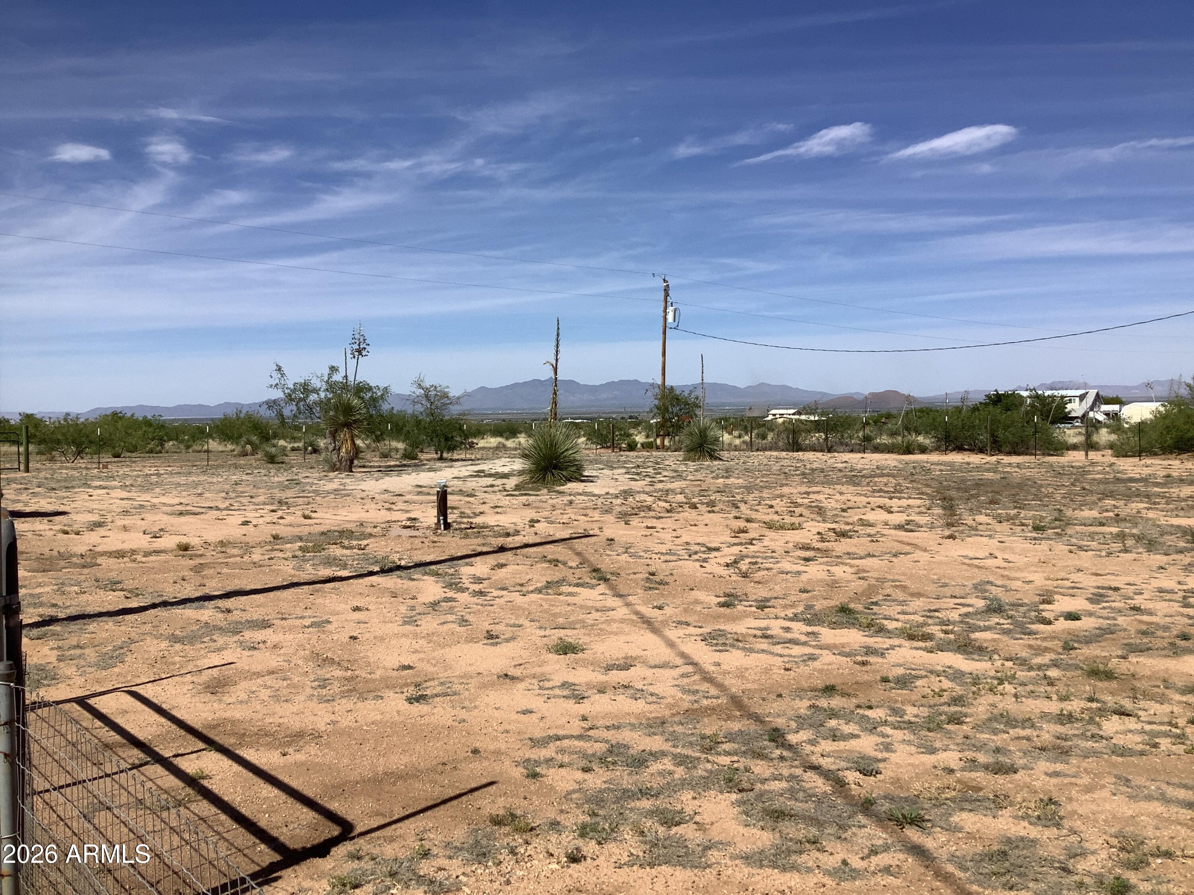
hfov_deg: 58.4
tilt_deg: -3.6
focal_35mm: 31
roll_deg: +1.2
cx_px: 597
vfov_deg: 45.4
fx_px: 1069
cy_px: 448
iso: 25
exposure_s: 1/2551
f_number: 2.4
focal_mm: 3.3
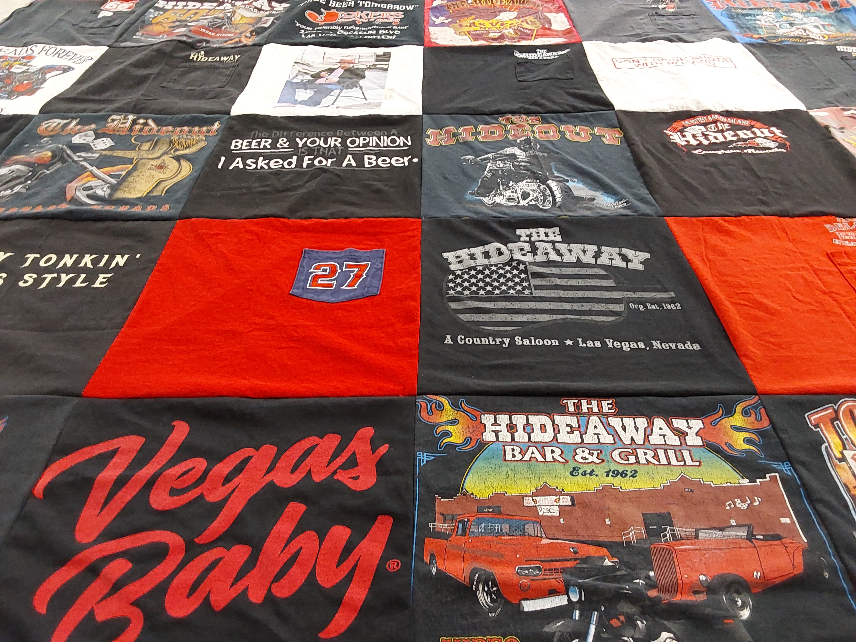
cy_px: 321
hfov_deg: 63.4
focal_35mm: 28
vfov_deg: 49.7
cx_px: 428
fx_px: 692
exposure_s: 1/60
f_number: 1.9
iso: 250
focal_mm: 2.91
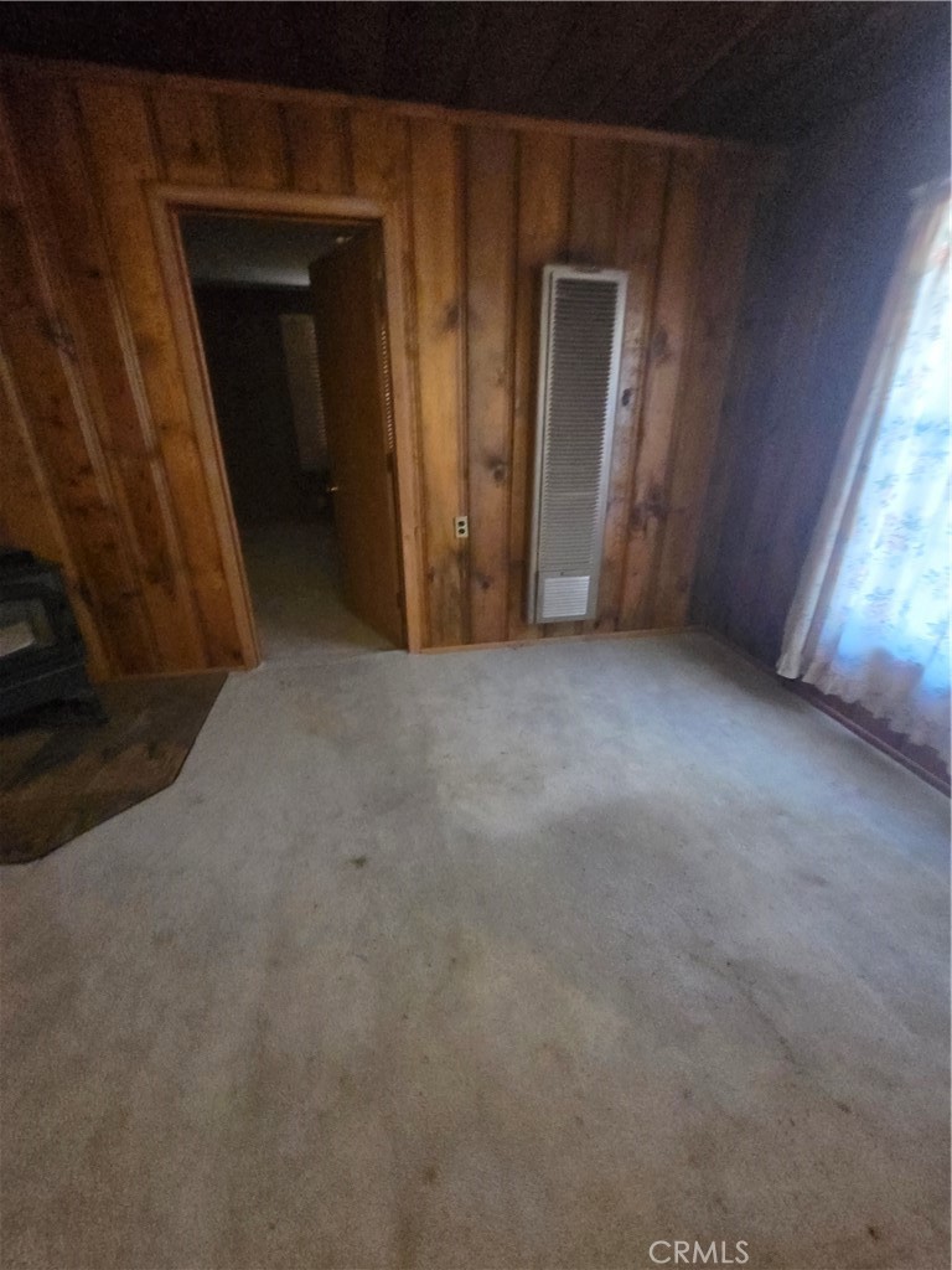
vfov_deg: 106.2
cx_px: 476
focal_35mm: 13
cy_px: 635
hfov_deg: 89.9
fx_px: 477
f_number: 2.2
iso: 1600
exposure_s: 1/60
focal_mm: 2.2
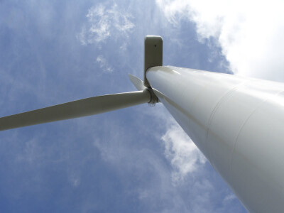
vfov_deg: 40.7
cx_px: 142
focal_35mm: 35
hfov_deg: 52.6
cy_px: 106
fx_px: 287
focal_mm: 7.8
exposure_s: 1/500
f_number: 7.4
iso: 80
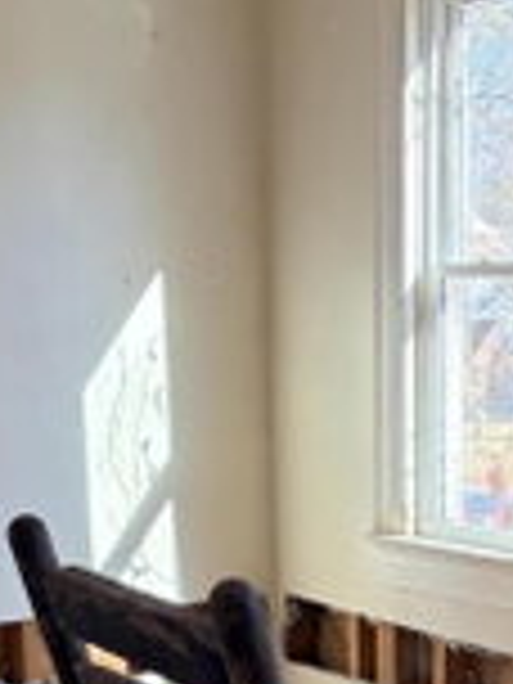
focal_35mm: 82
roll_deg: -0.8
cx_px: 392
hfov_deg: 17.9
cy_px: 860
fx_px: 1620
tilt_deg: -17.9
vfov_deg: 21.8
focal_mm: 5.96
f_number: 1.6
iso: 125
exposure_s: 1/164
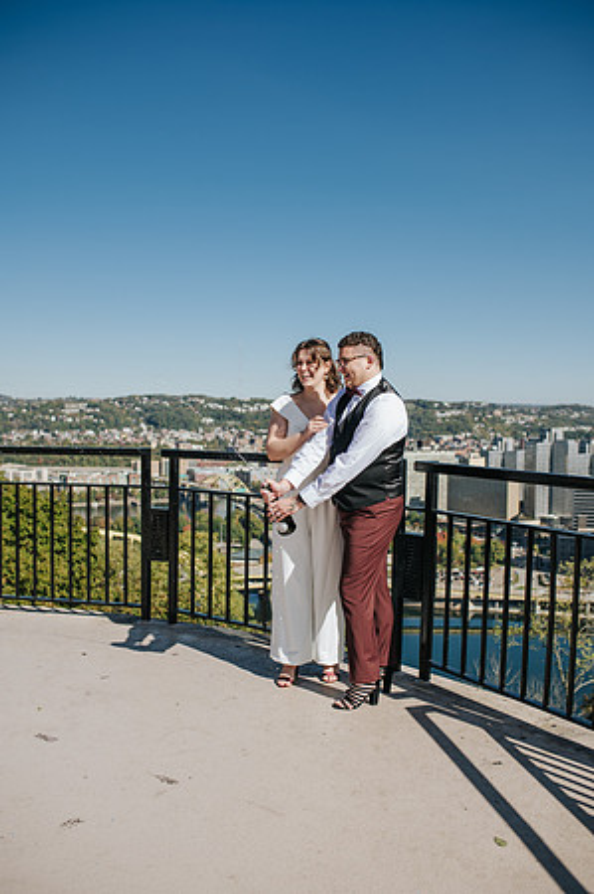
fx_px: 868
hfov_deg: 37.8
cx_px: 297
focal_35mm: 35
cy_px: 447
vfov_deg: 54.5
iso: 100
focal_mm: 35
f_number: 3.2
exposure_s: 1/1250
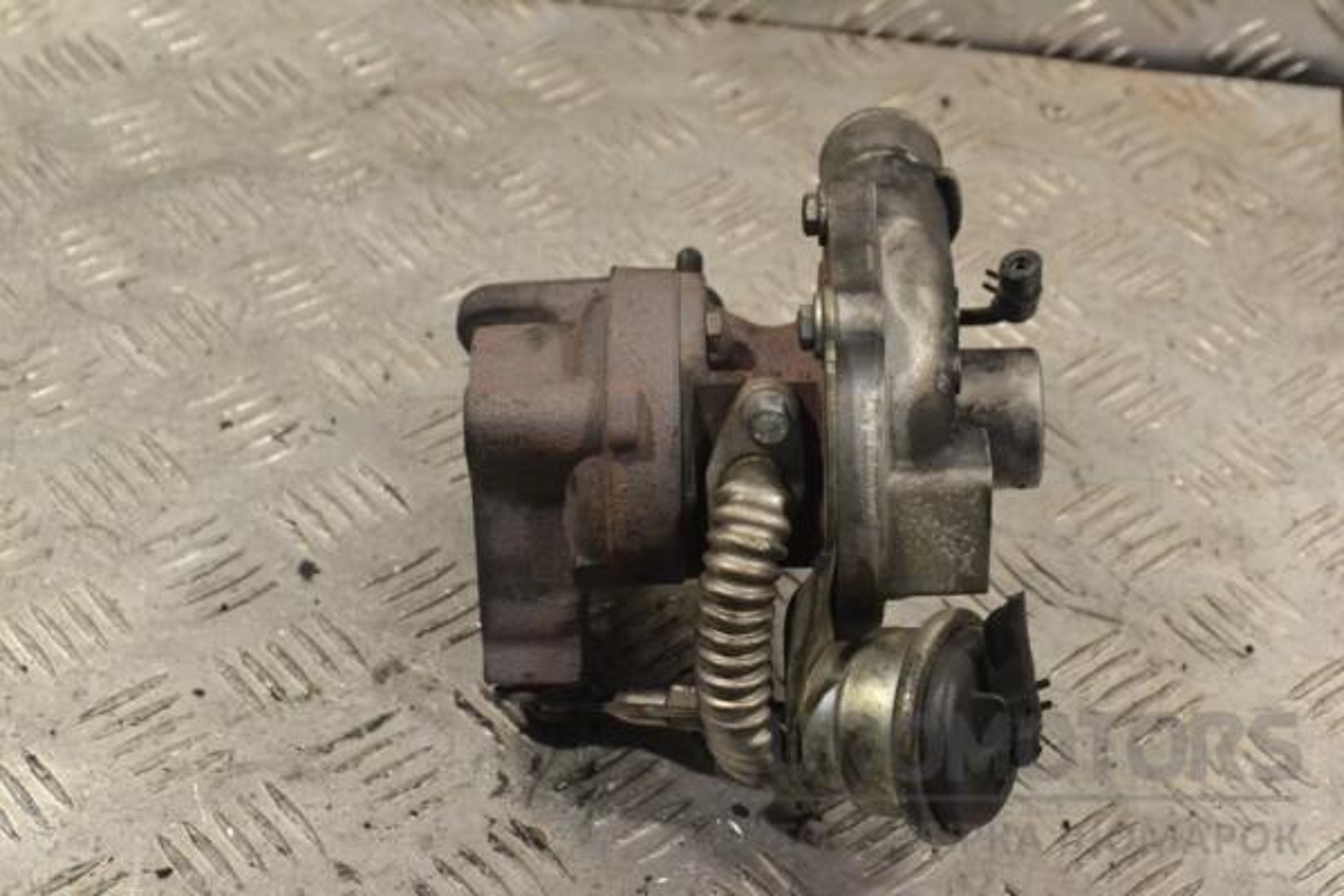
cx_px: 672
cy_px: 448
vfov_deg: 17.5
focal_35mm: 78
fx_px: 2912
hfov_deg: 26.0
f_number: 9
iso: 3200
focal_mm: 52
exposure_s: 1/320
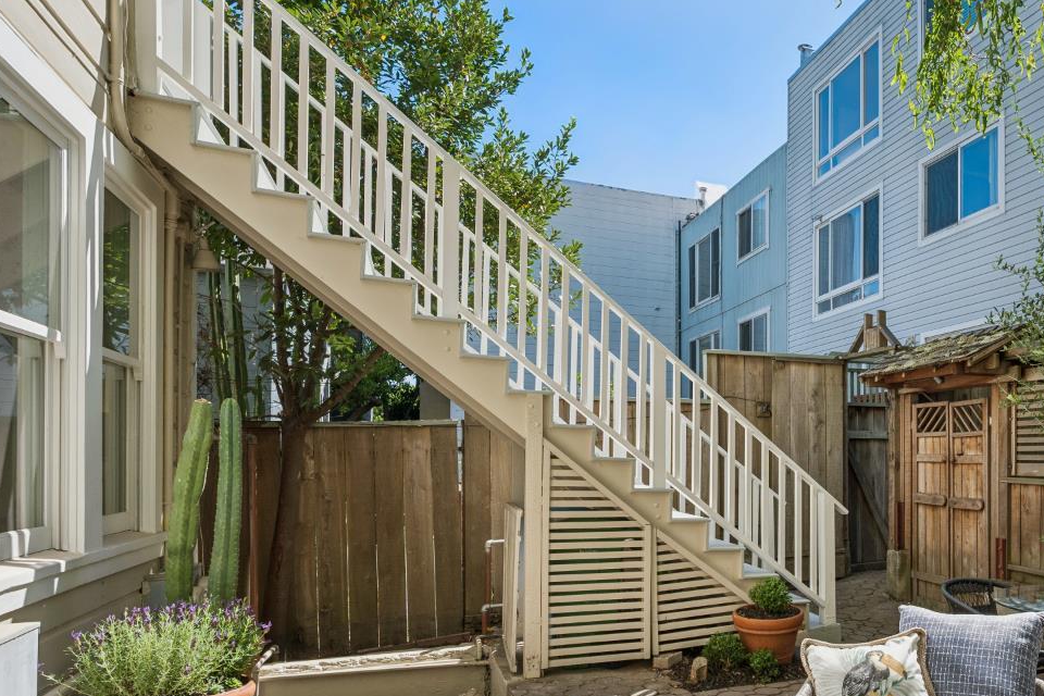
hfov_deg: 66.7
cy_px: 508
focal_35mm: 25
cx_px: 793
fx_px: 725
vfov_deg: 49.6
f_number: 9
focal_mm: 16
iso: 500
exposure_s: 1/400
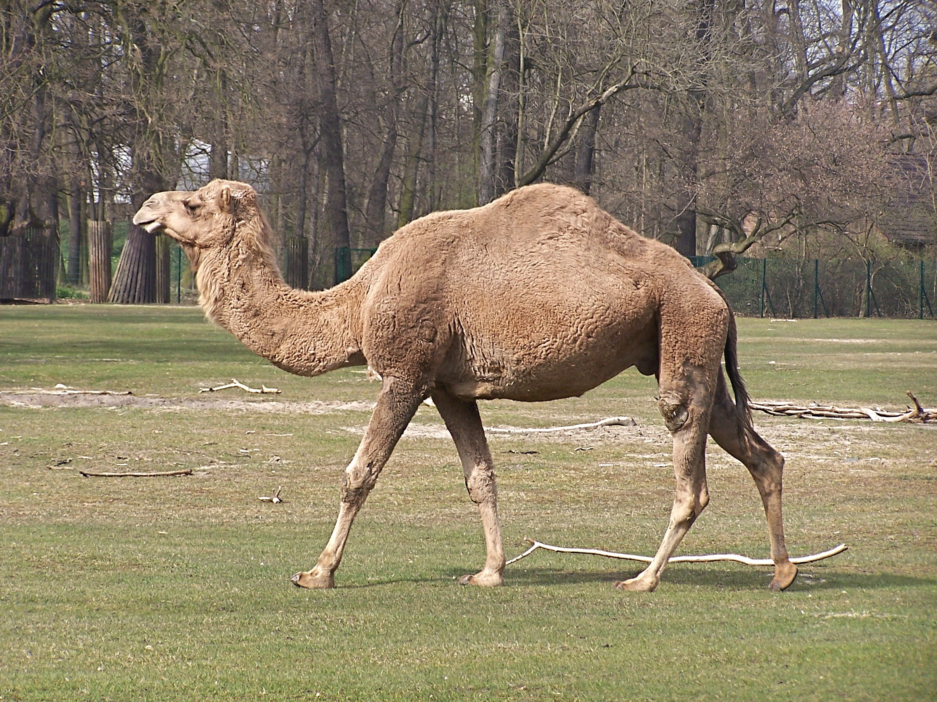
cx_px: 468
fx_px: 5657
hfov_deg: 9.5
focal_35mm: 209
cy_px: 351
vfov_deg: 7.1
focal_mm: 34.6
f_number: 3.6
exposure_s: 1/500
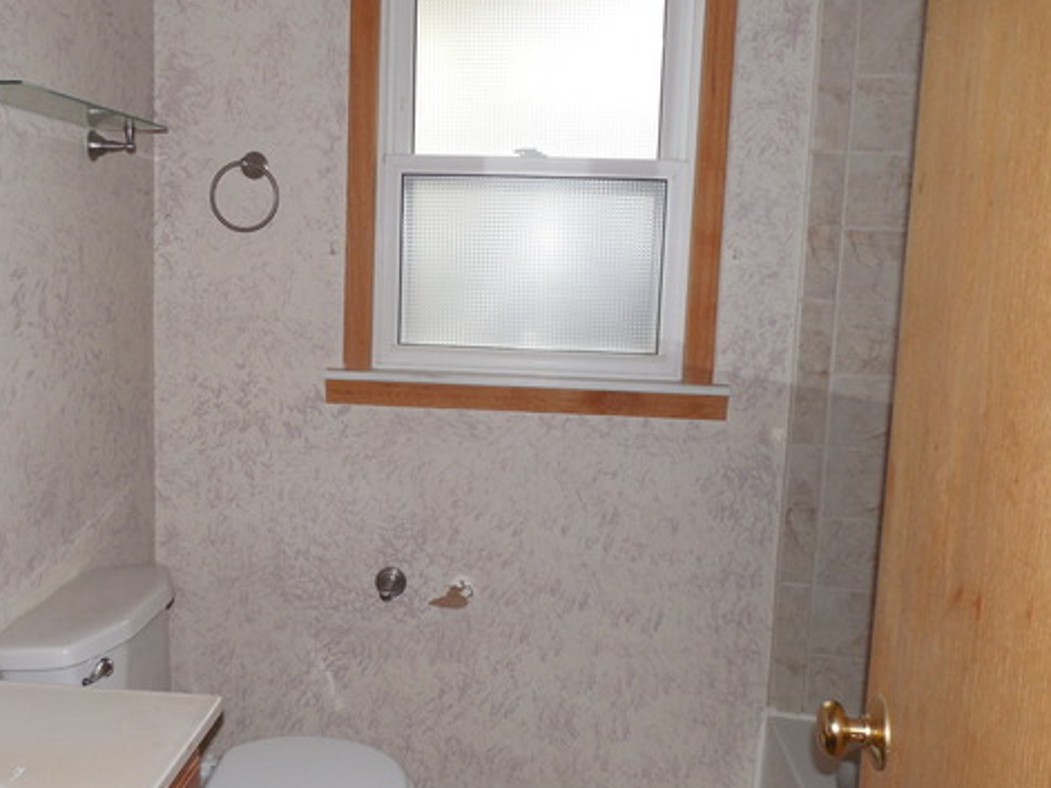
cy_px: 391
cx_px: 420
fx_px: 1032
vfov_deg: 41.8
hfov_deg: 53.6
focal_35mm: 34
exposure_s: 1/25
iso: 200
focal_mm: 4.5
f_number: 3.3
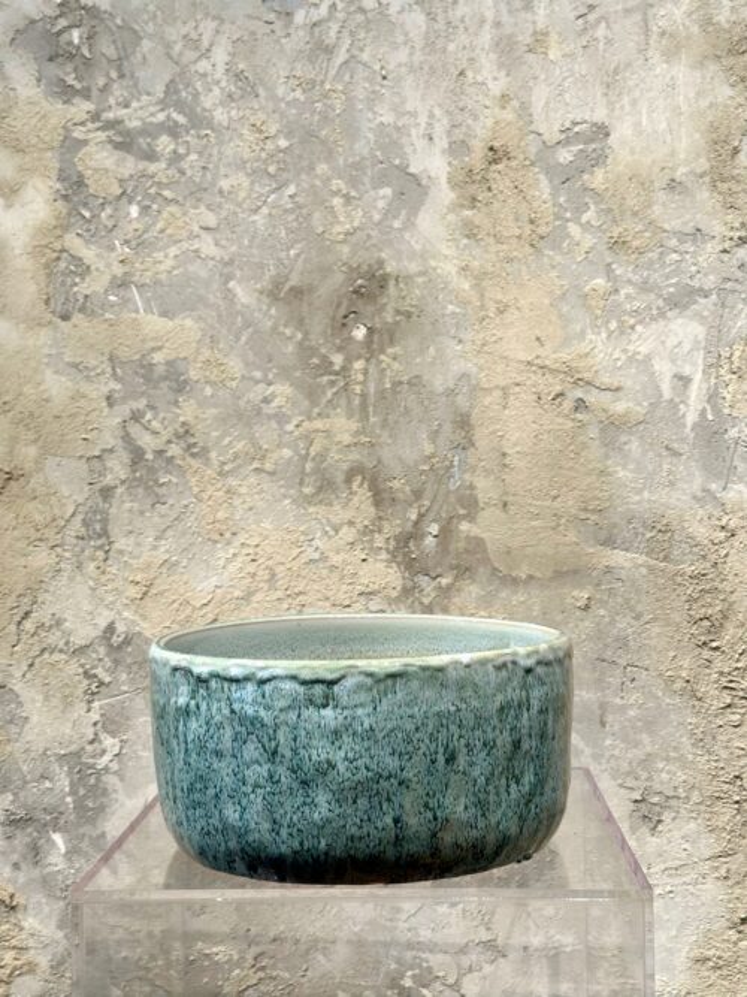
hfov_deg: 30.3
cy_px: 498
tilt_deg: +1.4
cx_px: 374
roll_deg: -0.1
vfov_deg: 39.7
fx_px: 1382
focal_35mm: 48
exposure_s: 1/100
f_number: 1.78
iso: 50
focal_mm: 6.86
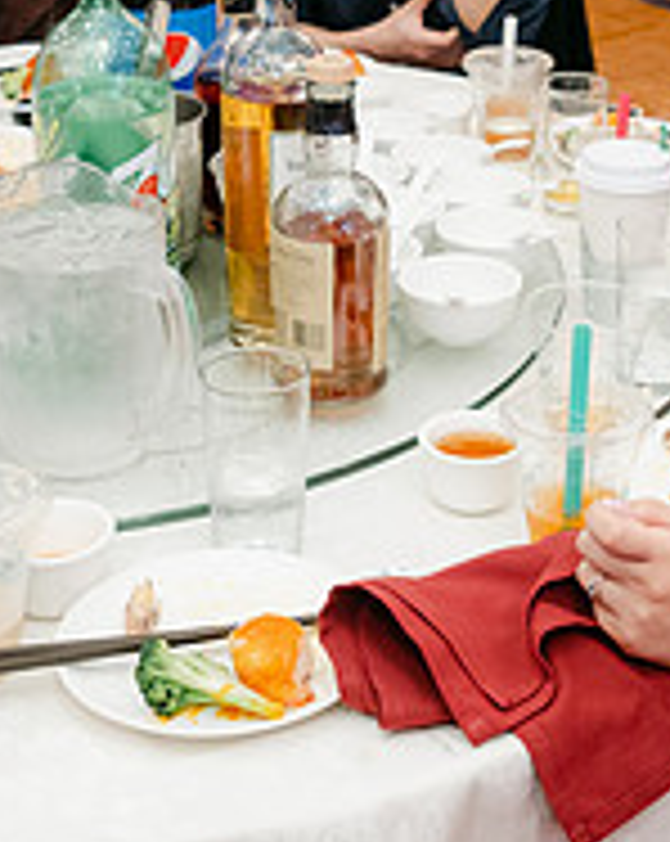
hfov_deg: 21.7
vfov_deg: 26.6
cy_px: 151
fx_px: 1739
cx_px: 459
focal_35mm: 70
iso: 800
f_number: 2.8
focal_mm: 16
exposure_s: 1/125
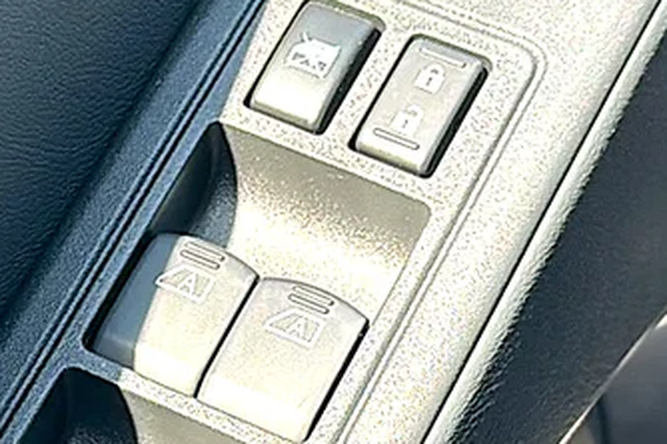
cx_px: 242
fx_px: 1777
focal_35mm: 96
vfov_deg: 14.2
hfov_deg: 21.2
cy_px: 321
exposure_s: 1/188
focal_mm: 6.86
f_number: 1.78
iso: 64
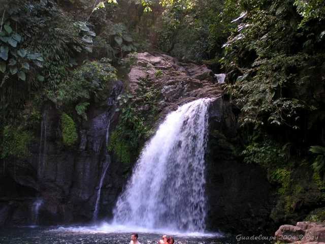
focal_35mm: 72
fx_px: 676
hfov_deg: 27.0
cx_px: 162
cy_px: 122
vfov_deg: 20.4
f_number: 3.2
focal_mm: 11
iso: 200
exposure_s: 1/60
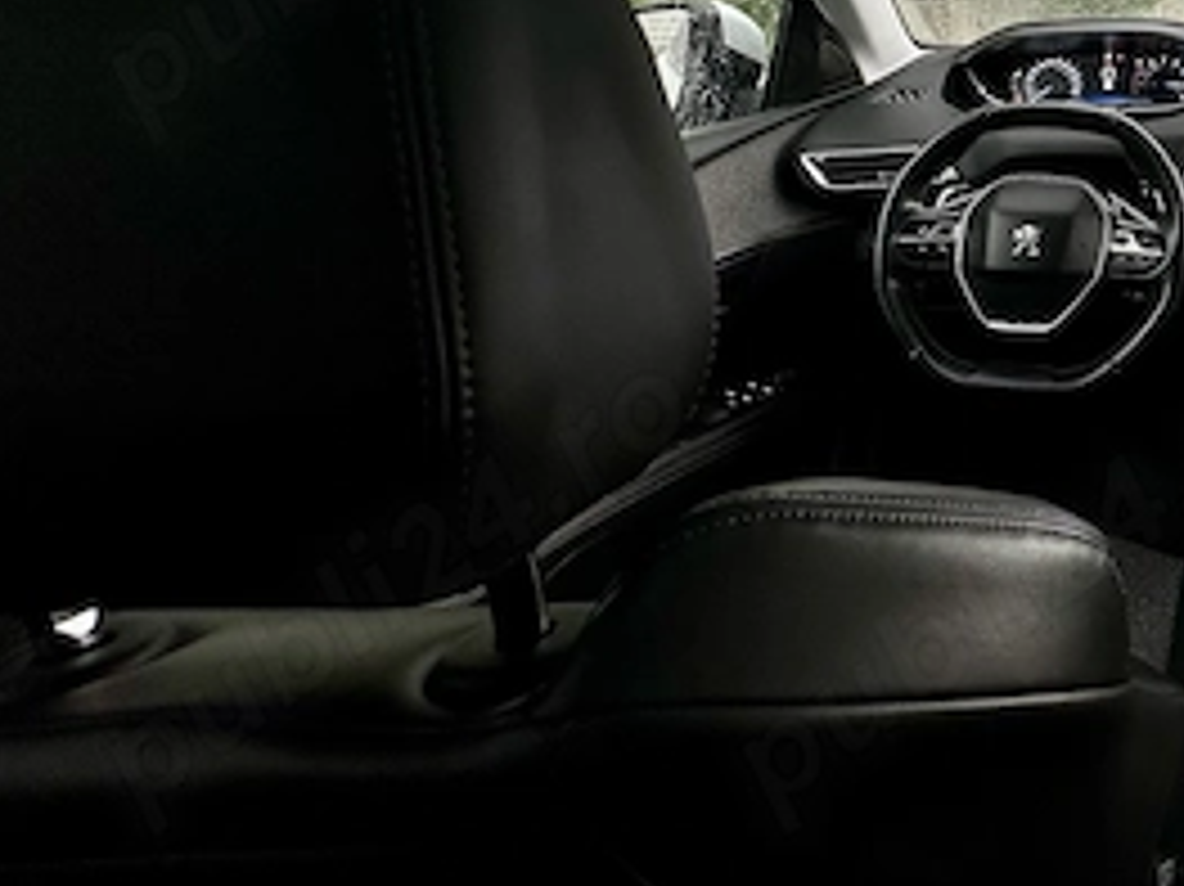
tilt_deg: -1.6
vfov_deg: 37.9
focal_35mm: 32
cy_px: -54
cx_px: 1342
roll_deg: +0.8
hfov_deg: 42.6
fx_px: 1094
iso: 80
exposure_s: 1/99
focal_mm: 2.22
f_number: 2.2
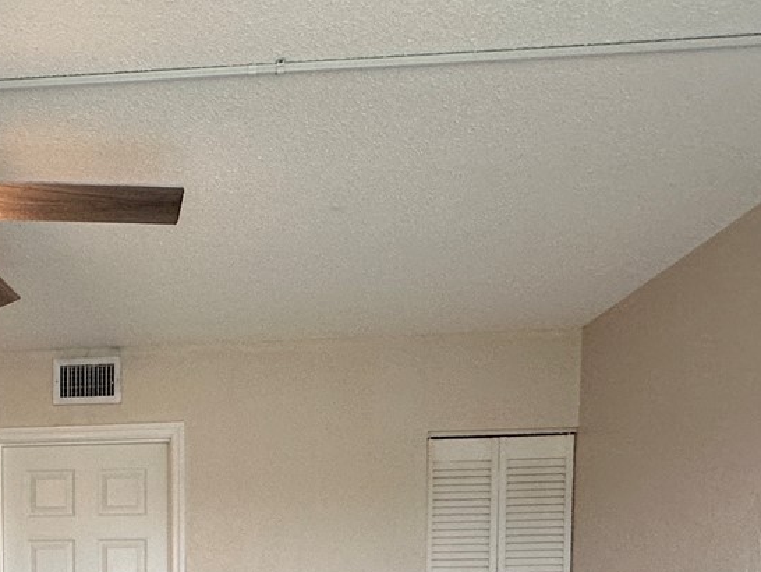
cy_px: 670
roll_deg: +0.9
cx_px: 71
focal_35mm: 41
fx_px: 902
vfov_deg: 30.4
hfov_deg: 41.9
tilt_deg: -2.5
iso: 160
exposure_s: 1/120
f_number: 2.2
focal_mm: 2.22
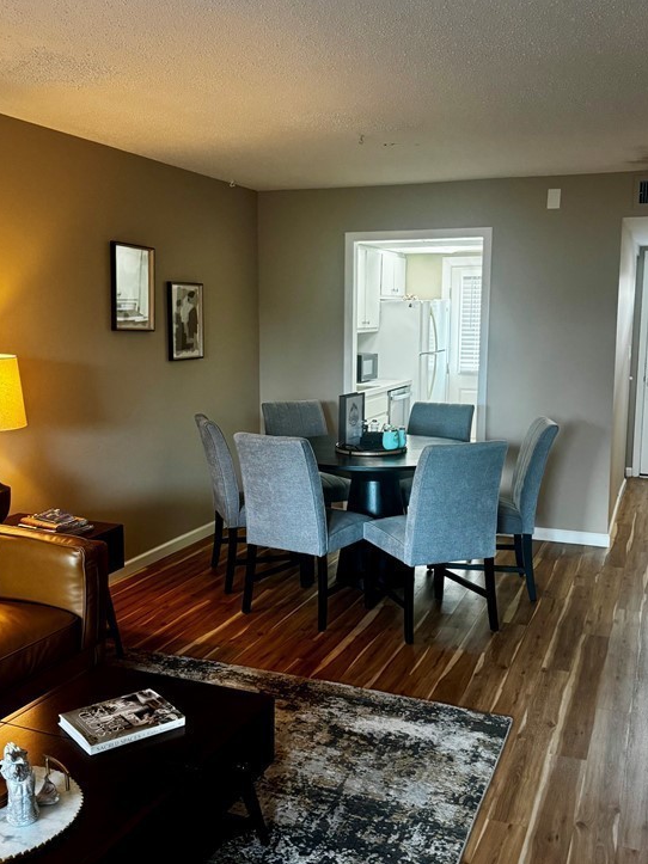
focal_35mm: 34
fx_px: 849
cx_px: 318
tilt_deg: -7.8
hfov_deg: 41.8
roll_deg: -0.1
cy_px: 437
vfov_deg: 54.0
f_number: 1.78
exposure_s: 1/60
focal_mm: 6.76
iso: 500
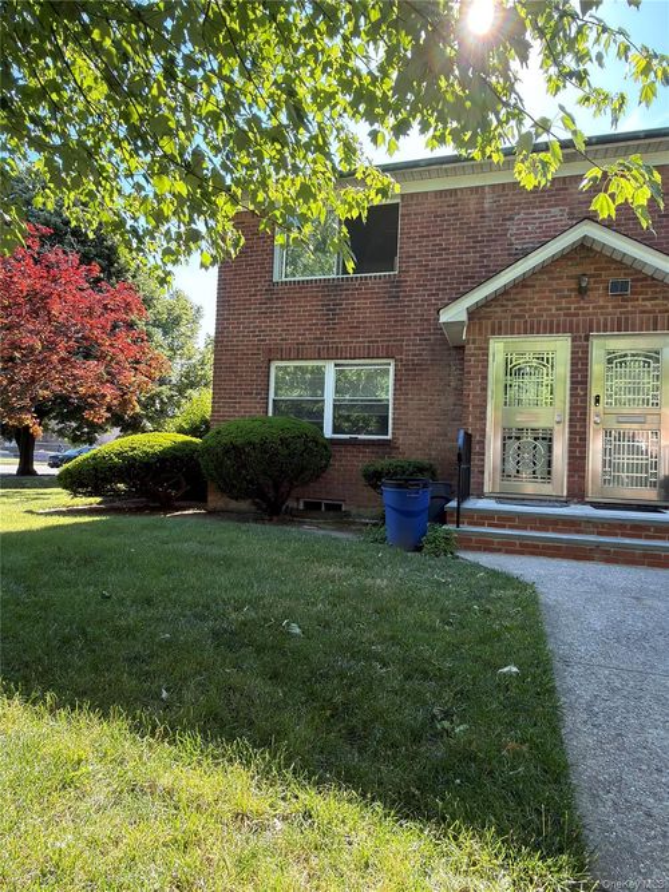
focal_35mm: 21
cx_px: 334
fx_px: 541
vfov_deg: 79.0
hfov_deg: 63.4
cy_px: 446
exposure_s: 1/204
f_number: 2.2
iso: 40
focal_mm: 2.22
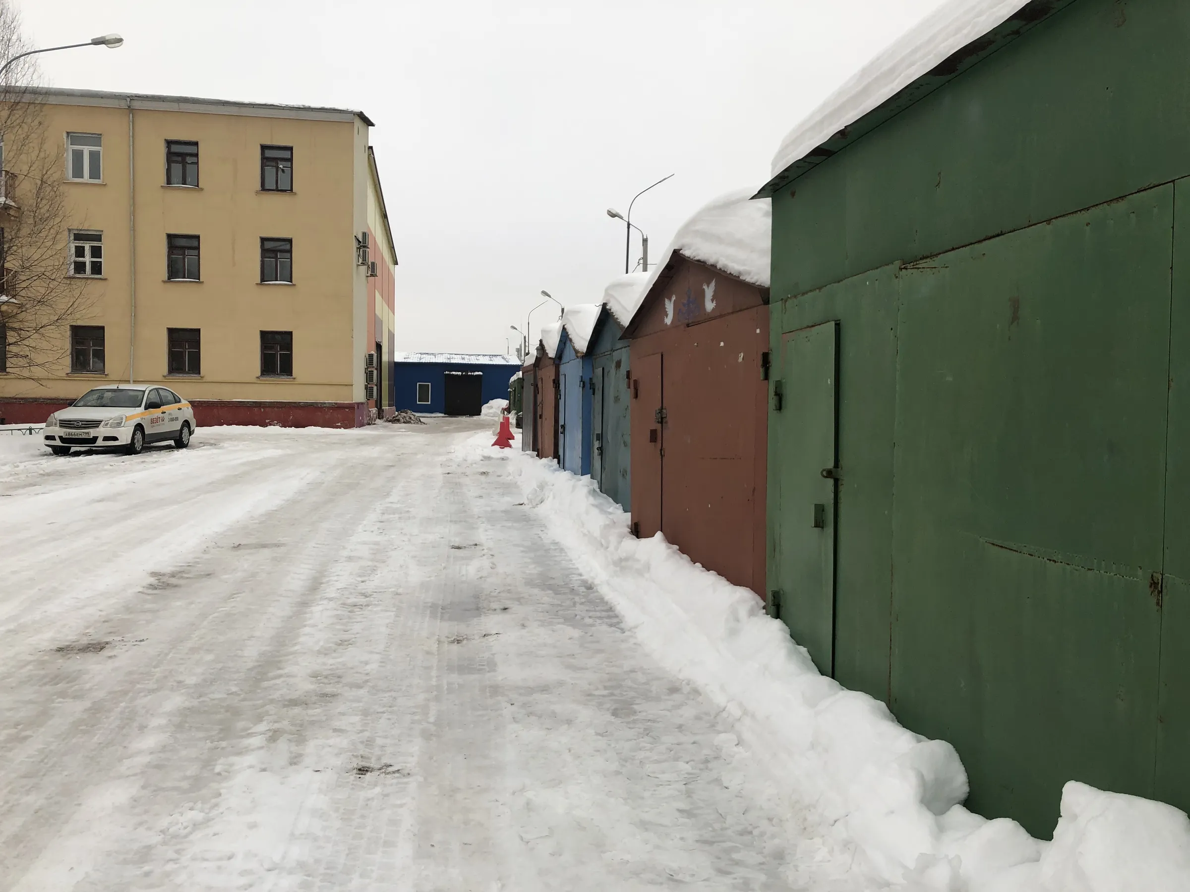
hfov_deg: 63.4
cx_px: 595
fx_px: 963
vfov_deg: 49.7
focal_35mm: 28
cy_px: 446
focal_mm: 4
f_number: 1.8
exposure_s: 1/308
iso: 20
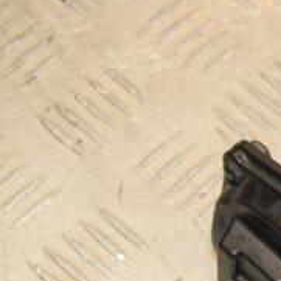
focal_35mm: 190
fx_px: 1749
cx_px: 441
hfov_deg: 8.9
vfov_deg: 9.2
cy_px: 230
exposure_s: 1/200
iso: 800
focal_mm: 45
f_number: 8
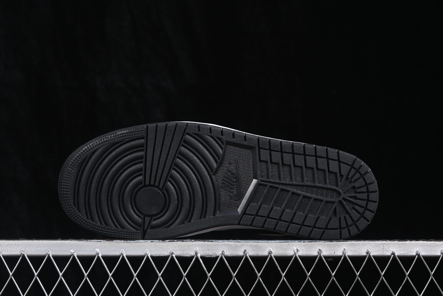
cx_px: 222
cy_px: 148
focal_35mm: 75
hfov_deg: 27.0
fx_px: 923
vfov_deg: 18.2
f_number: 6.3
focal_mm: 50
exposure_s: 1/60
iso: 160
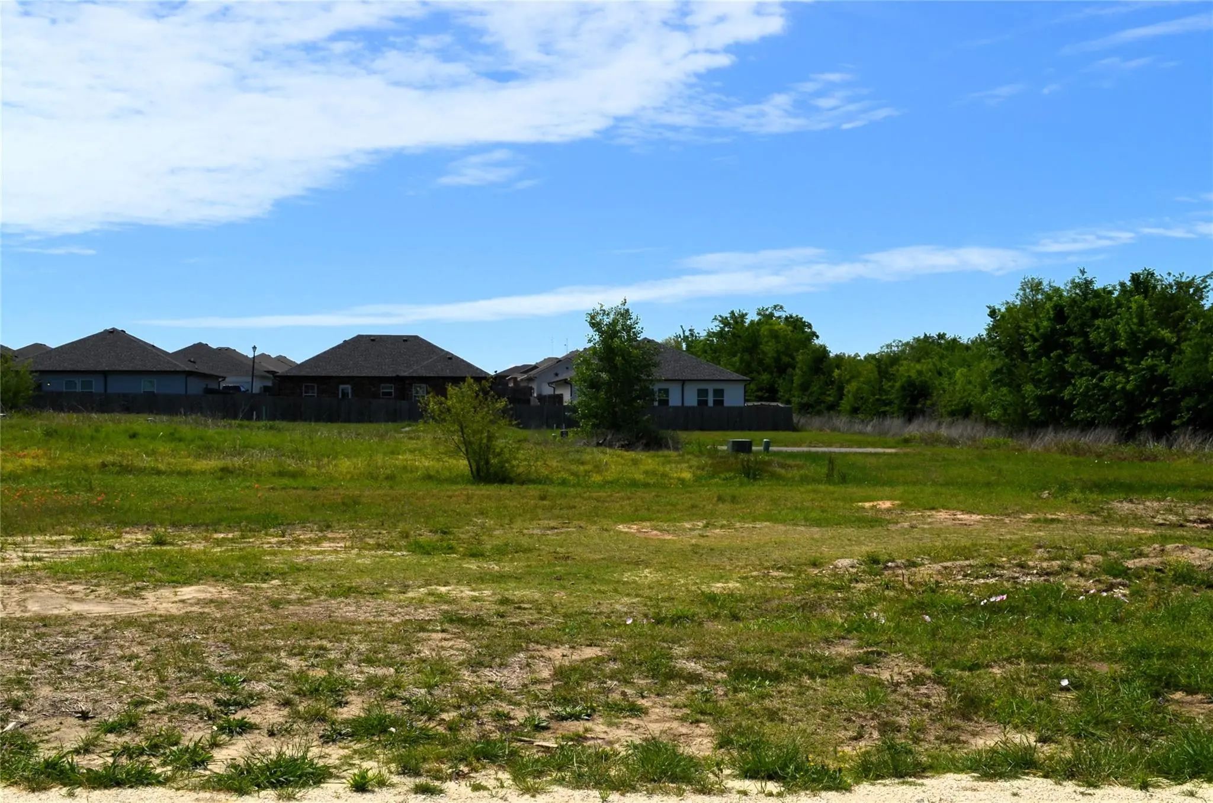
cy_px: 402
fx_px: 1311
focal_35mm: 39
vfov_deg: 34.1
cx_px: 606
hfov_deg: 49.6
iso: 100
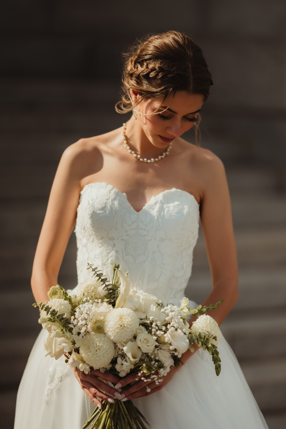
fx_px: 1394
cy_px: 232
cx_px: 152
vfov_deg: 17.5
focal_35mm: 117
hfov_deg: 11.7
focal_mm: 105
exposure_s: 1/8000
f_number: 1.4
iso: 100
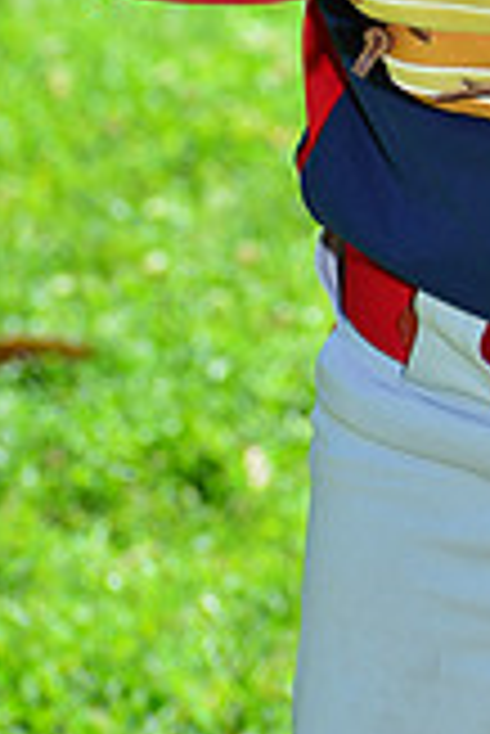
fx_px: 10512
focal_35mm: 516
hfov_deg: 2.7
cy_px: -333
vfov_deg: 4.0
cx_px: 771
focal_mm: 145
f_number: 8
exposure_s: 1/200
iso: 200
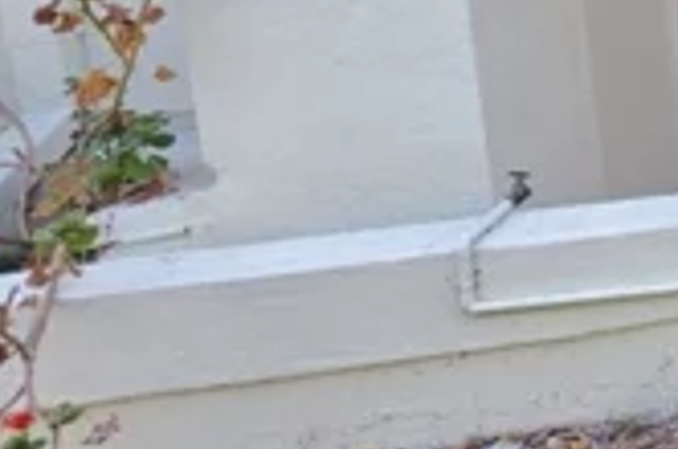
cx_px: 1399
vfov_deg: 20.2
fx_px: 1147
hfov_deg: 18.5
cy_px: -147
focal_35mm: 61
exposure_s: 1/120
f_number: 1.9
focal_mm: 2.2
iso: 32
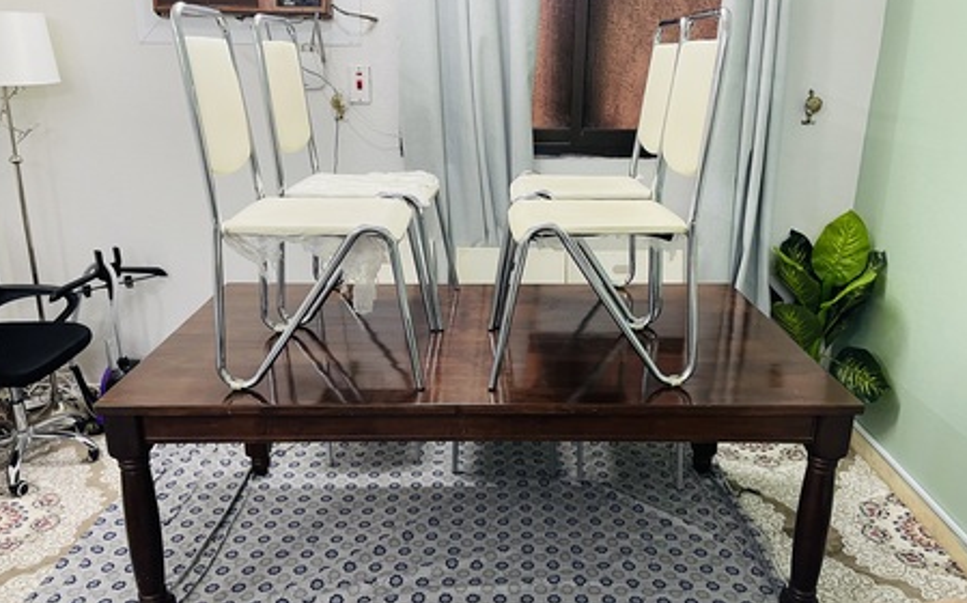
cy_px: 285
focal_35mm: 27
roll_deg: -0.2
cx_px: 486
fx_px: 711
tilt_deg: -17.5
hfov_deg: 68.4
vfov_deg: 45.9
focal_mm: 5.1
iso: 200
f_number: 1.6
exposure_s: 1/60
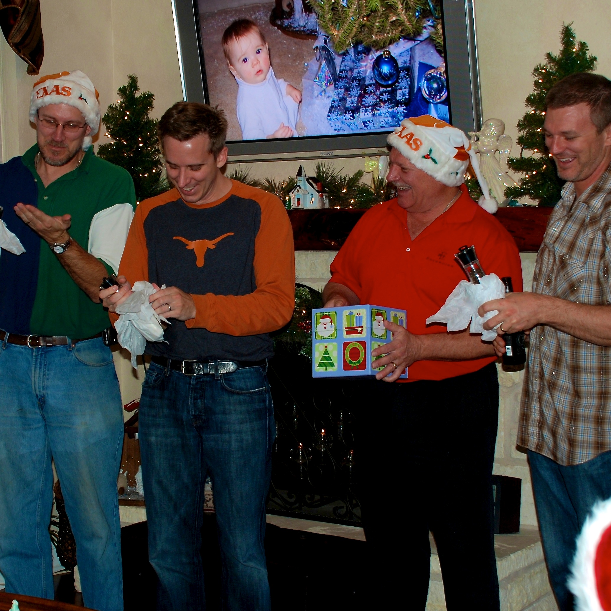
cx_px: 250
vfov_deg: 27.7
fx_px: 1238
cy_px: 287
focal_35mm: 62
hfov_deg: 27.7
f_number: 4
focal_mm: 26
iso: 200
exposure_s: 1/60
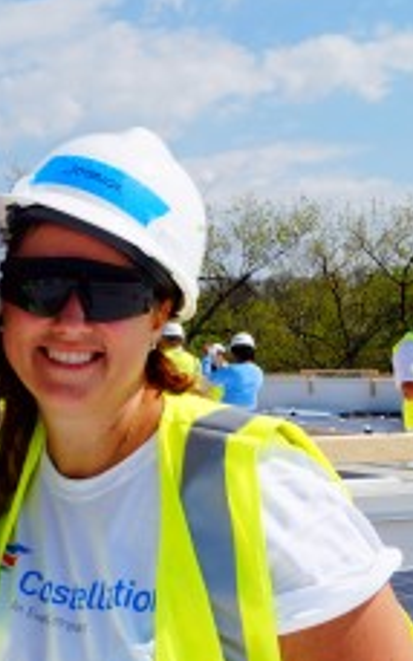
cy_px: 374
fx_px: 1225
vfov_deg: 30.2
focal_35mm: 68
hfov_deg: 18.9
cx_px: 82
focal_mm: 24
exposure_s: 1/250
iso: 100
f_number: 11
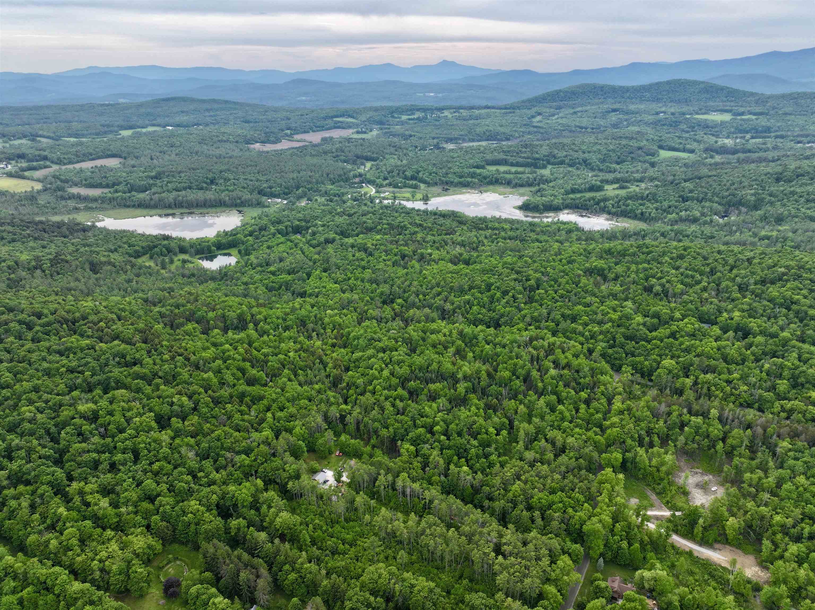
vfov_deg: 56.8
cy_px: 305
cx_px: 408
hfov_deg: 71.6
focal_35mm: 24
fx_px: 565
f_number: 2.8
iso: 110
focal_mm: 12.29
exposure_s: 1/800
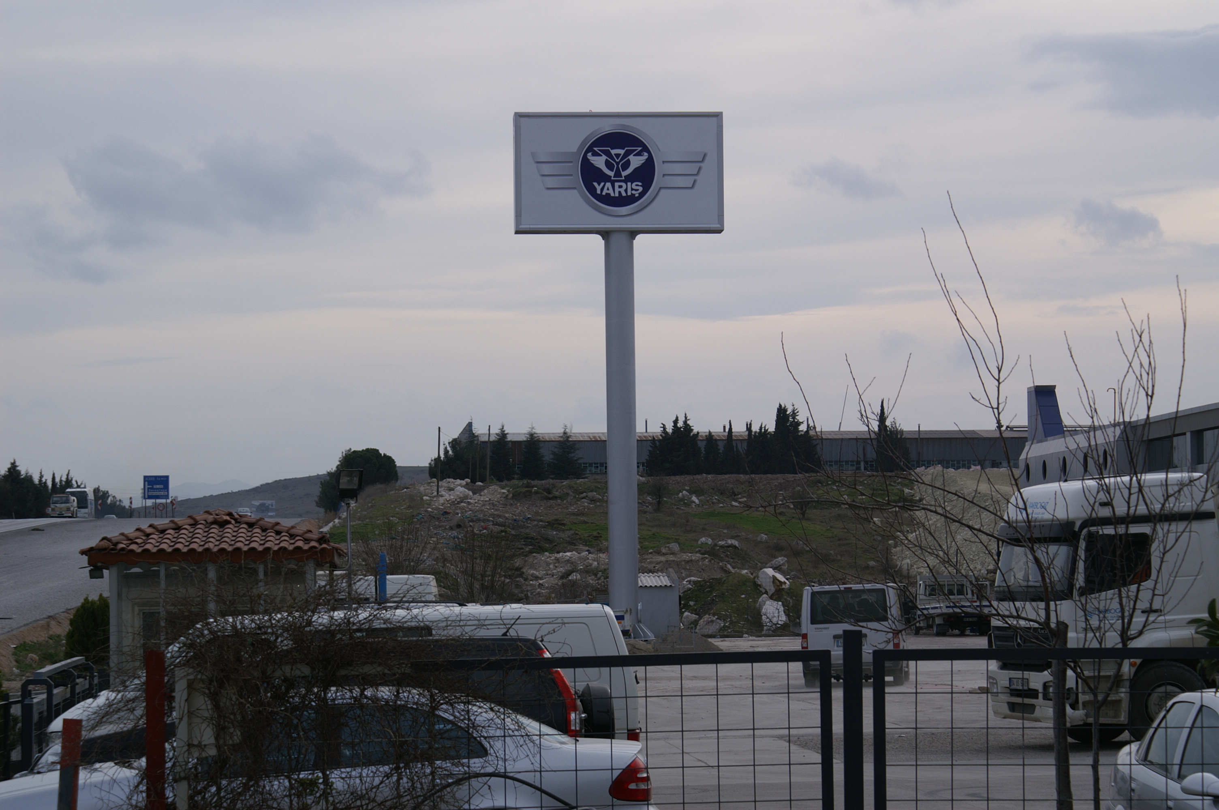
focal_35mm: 105
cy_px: 405
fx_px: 3552
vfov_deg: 13.0
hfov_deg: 19.5
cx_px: 610
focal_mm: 70
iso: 100
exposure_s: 1/200
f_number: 11
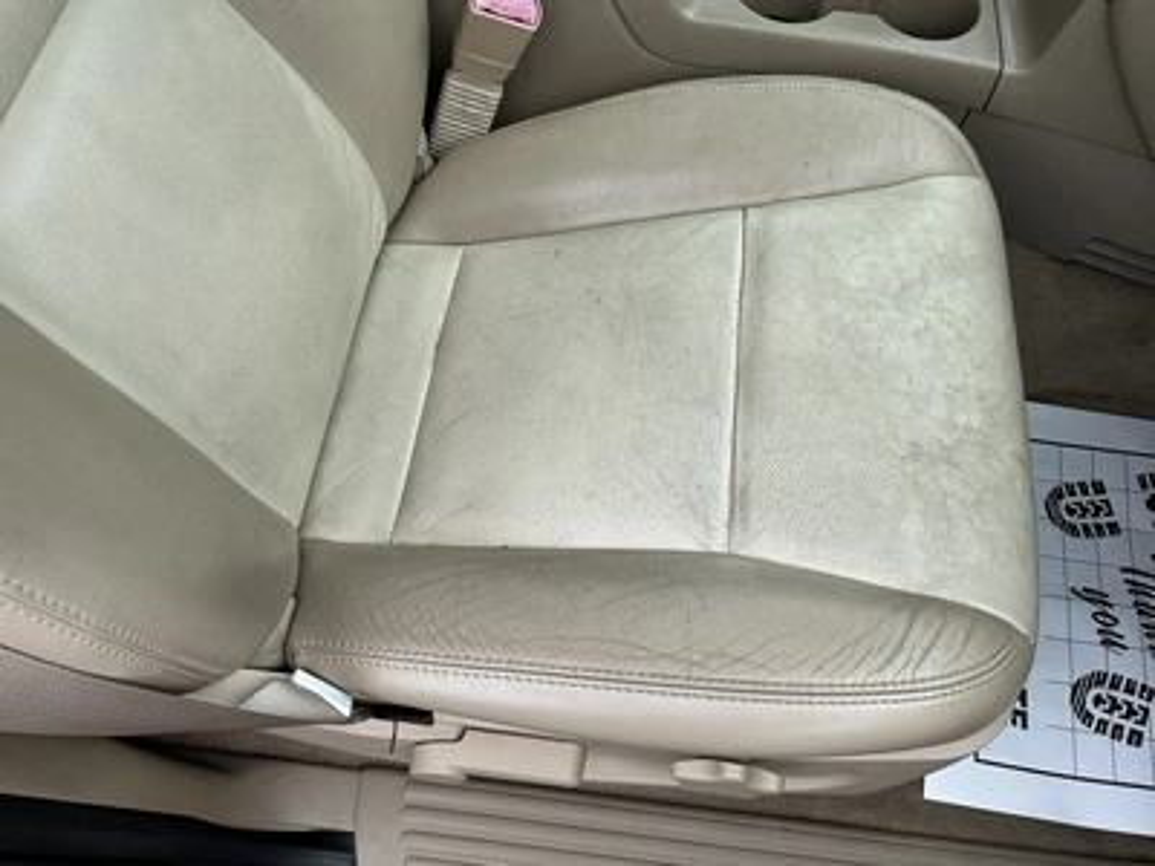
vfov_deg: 49.7
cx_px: 578
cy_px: 433
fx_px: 934
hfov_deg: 63.4
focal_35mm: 28
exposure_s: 1/327
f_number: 1.8
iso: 25
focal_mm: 3
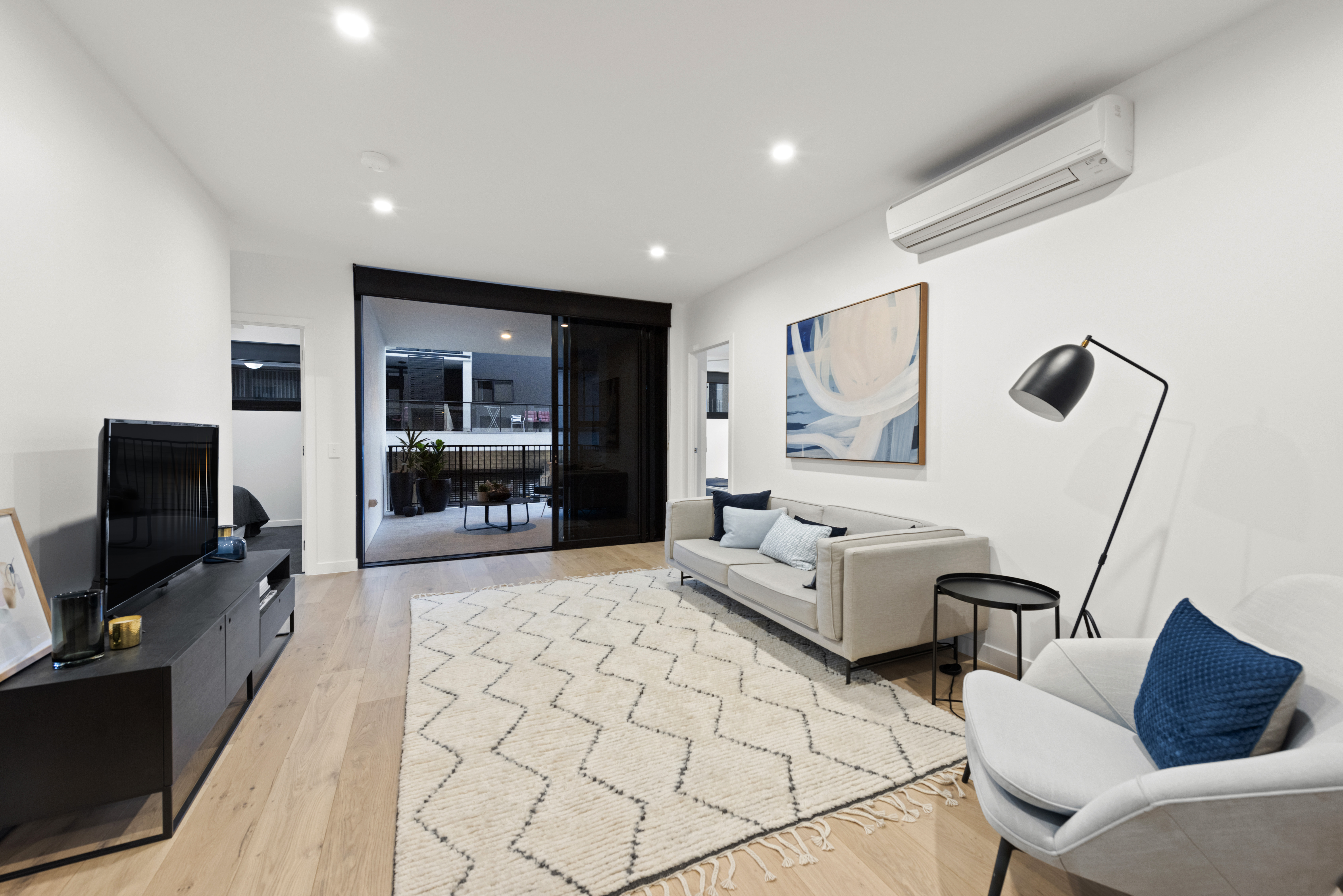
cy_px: 448
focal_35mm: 14
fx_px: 522
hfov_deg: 104.2
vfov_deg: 81.2
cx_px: 672
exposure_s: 1/2.5
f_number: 6.3
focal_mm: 14
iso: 250
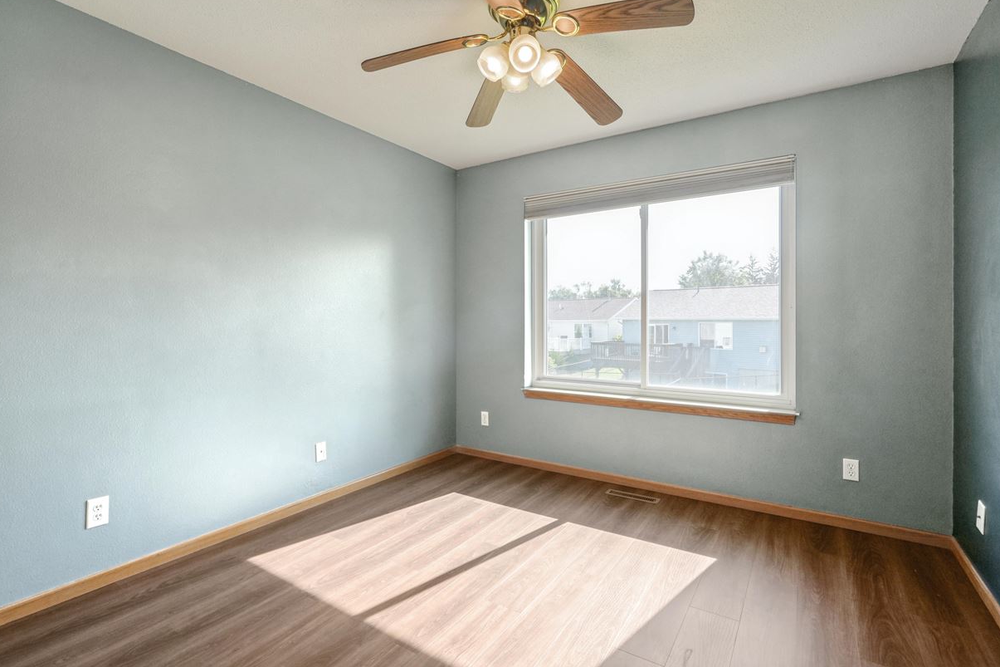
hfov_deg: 93.3
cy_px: 318
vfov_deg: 70.4
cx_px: 494
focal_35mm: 17
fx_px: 472
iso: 400
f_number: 10
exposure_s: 1/50
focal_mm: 16
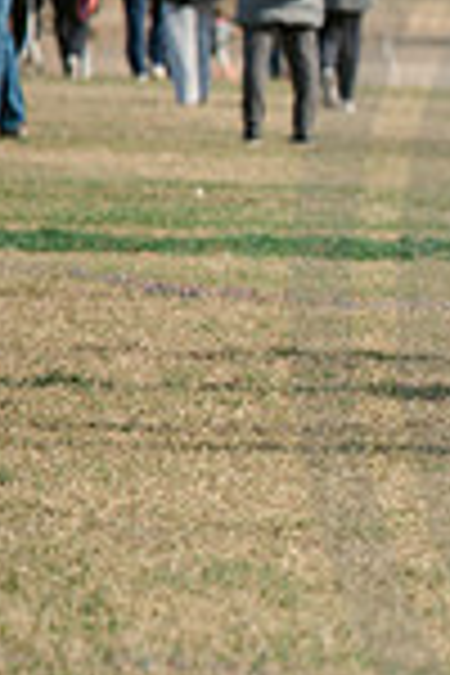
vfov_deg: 2.7
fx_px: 14549
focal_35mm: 776
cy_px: 308
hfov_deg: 1.8
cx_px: 1089
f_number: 4.5
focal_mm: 200
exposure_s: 1/1250
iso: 250
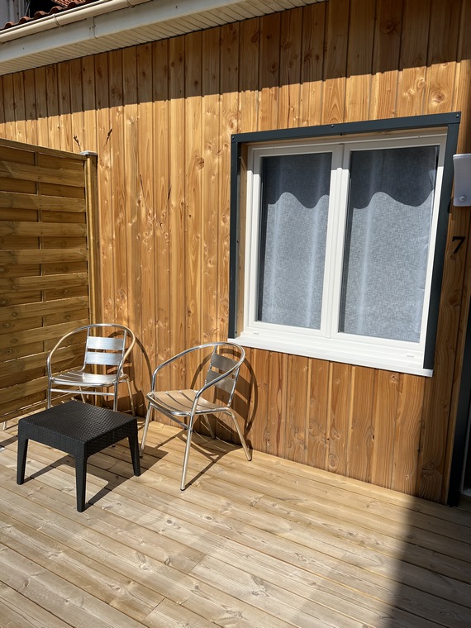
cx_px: 236
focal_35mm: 26
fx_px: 472
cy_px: 314
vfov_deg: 67.3
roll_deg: -1.9
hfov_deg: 53.1
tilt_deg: -10.5
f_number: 1.5
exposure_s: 1/7463
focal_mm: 5.7
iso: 50
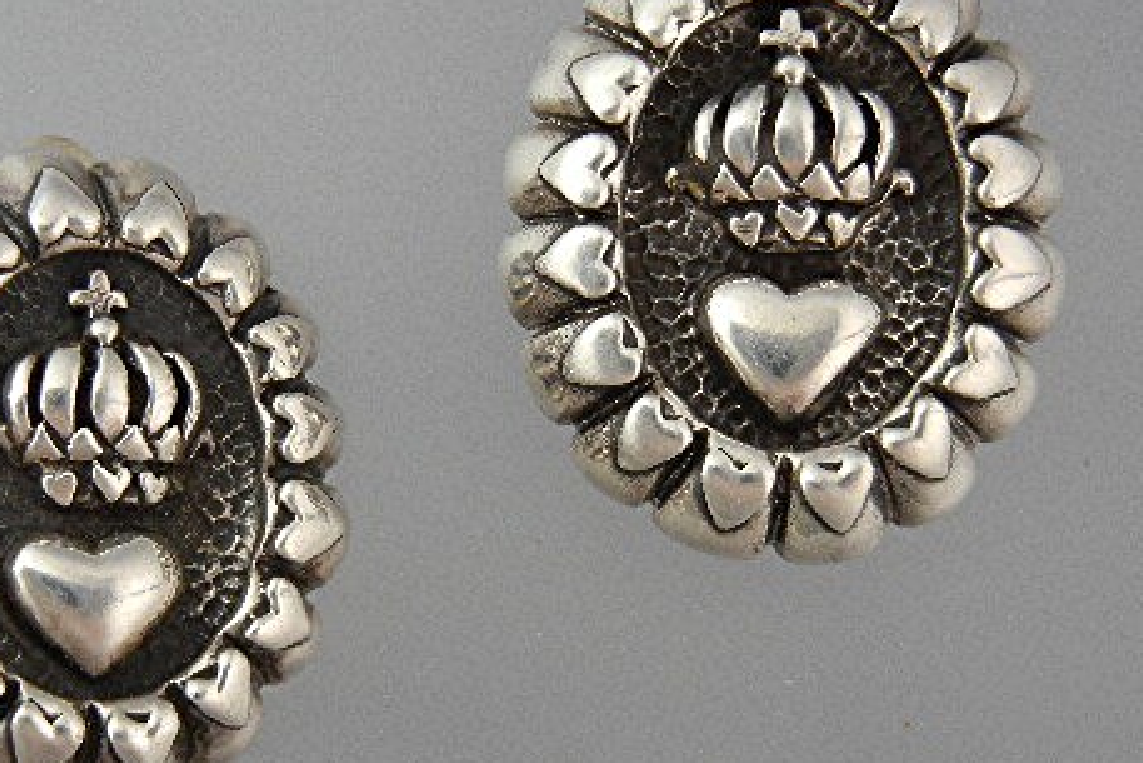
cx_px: 423
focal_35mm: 99
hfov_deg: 20.6
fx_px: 3144
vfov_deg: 13.8
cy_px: 393
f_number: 4.1
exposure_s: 1/16
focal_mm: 12.2
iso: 400
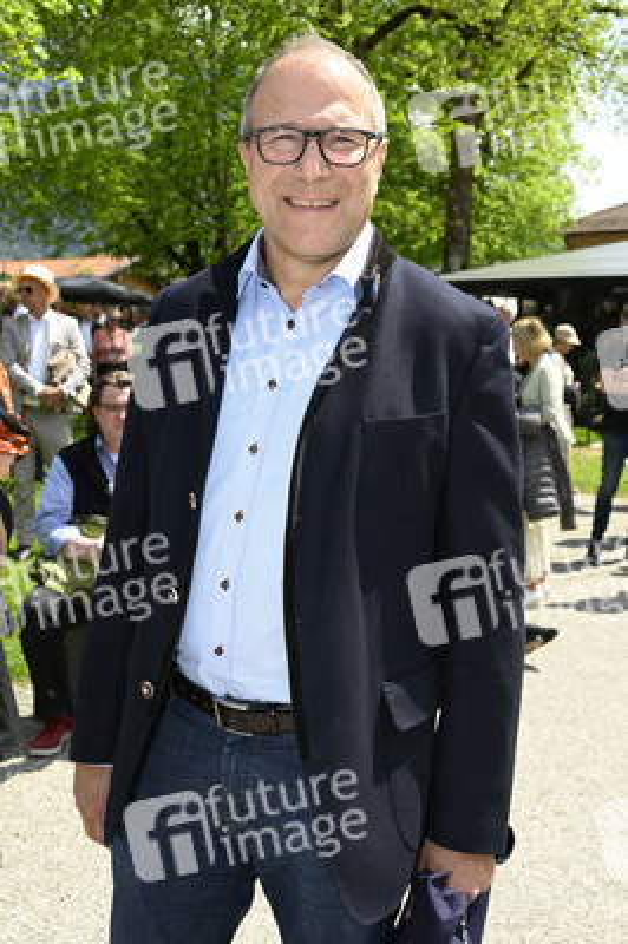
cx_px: 314
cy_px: 472
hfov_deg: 31.8
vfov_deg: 46.4
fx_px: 1101
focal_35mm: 42
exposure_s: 1/125
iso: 125
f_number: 8
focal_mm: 42
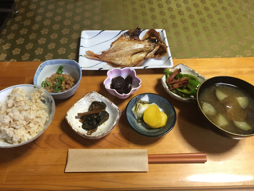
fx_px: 213
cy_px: 96
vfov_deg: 48.2
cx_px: 127
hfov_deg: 61.7
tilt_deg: -52.7
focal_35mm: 29
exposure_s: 1/33
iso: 160
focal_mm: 4.15
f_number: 2.2
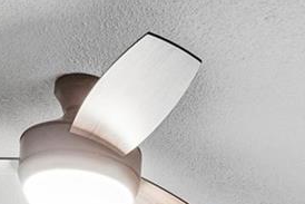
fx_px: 949
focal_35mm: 112
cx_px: 243
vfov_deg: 9.3
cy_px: 643
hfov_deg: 18.1
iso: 400
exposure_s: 1/8
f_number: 8
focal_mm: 10
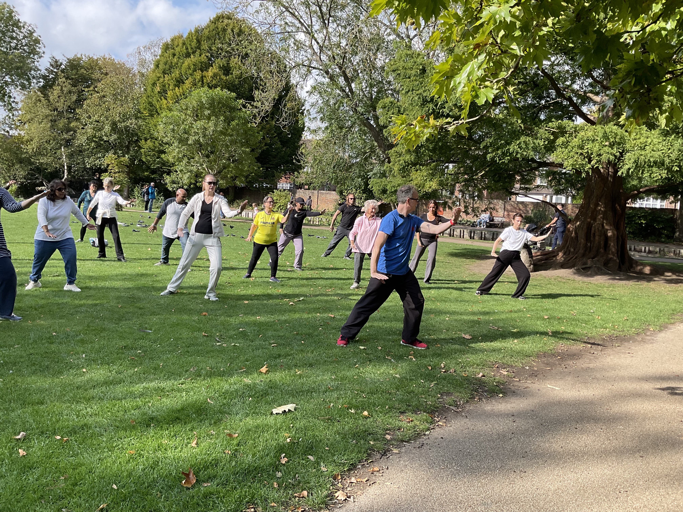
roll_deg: -2.4
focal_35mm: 29
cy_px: 256
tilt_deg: -6.4
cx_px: 342
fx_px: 572
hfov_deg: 61.7
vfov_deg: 48.2
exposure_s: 1/562
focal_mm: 3
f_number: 1.8
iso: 16
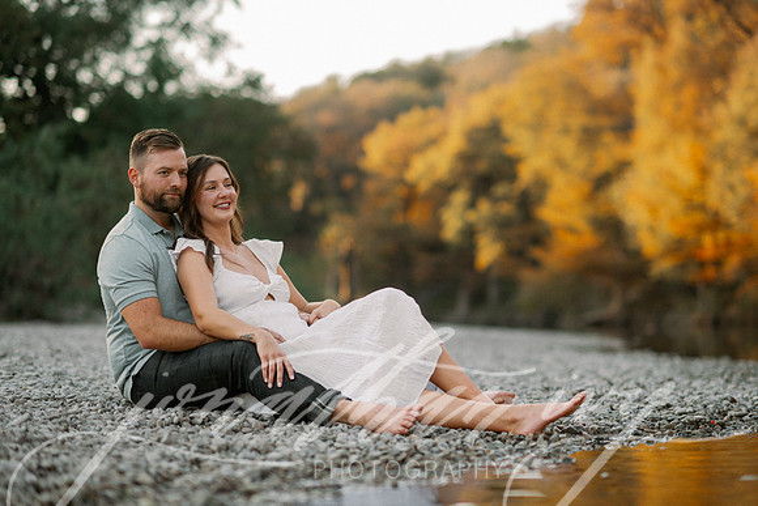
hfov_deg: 23.9
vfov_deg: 16.1
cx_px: 379
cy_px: 253
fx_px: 1790
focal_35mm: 85
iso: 200
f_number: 2
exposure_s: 1/400
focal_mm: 85
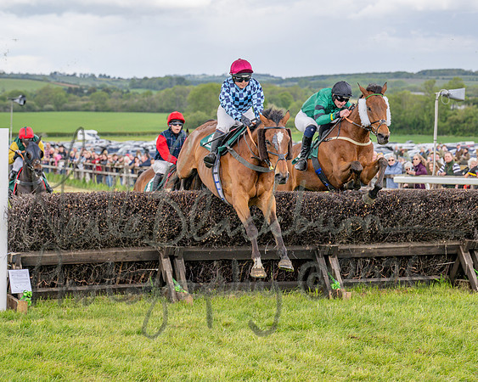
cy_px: 206
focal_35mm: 109
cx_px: 138
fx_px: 1542
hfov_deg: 17.5
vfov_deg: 14.1
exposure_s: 1/1600
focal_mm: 70
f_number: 4
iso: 400
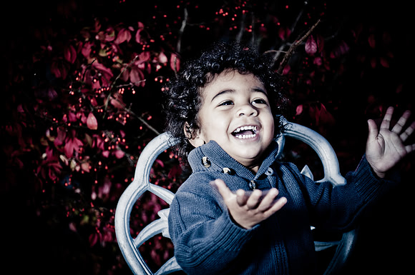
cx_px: 208
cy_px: 138
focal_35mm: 105
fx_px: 1209
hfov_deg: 19.5
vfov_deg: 13.0
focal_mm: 70
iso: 200
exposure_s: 1/60
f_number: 2.8
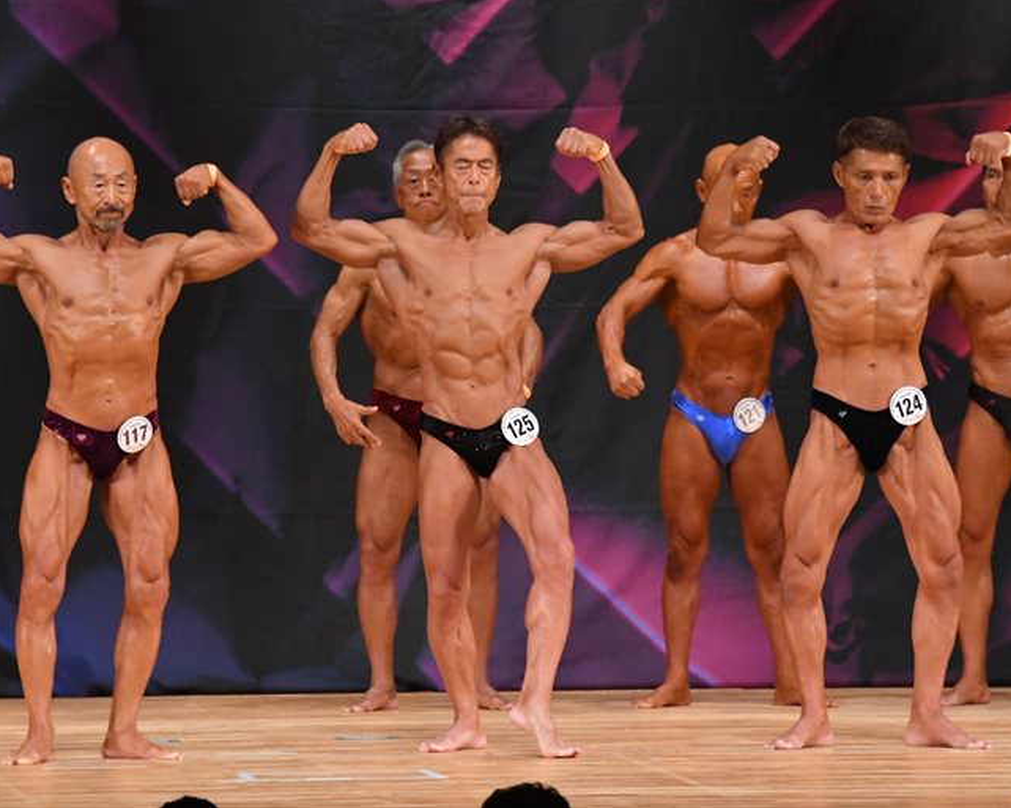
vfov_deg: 5.1
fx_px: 9152
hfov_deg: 6.3
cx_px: 555
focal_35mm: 306
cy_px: 403
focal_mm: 180
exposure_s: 1/400
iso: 5000
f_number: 5.6
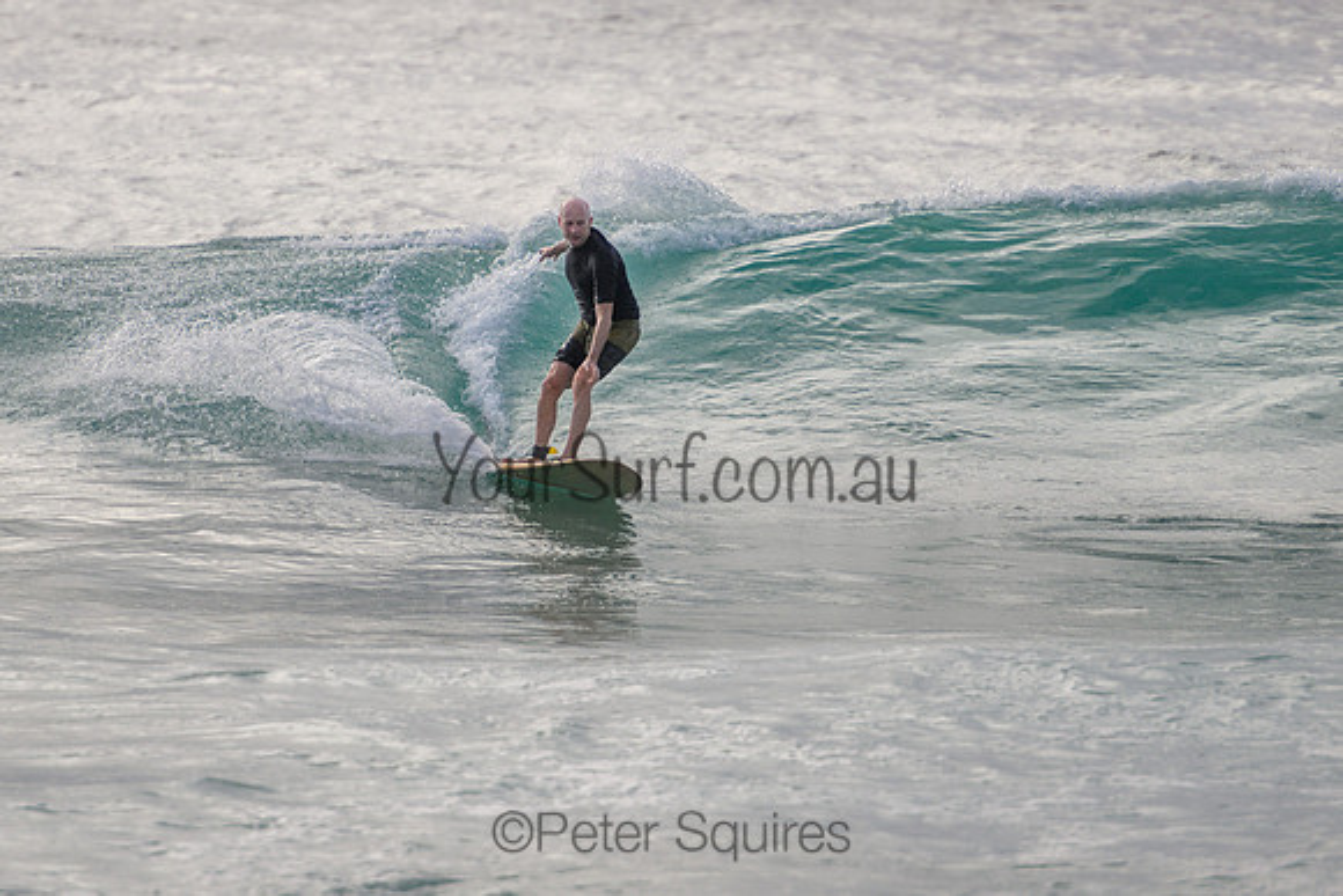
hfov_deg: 3.7
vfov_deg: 2.5
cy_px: 393
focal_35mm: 550
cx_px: 523
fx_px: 20528
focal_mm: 400
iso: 200
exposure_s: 1/2000
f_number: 5.6
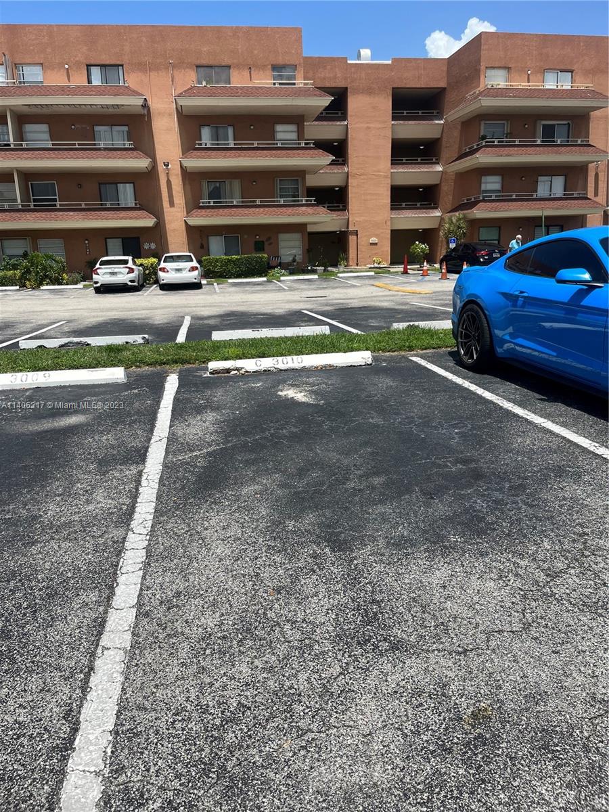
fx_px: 610
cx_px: 304
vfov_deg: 67.3
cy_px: 406
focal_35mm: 26
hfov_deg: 53.1
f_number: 1.6
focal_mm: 5.1
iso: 50
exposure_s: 1/3876
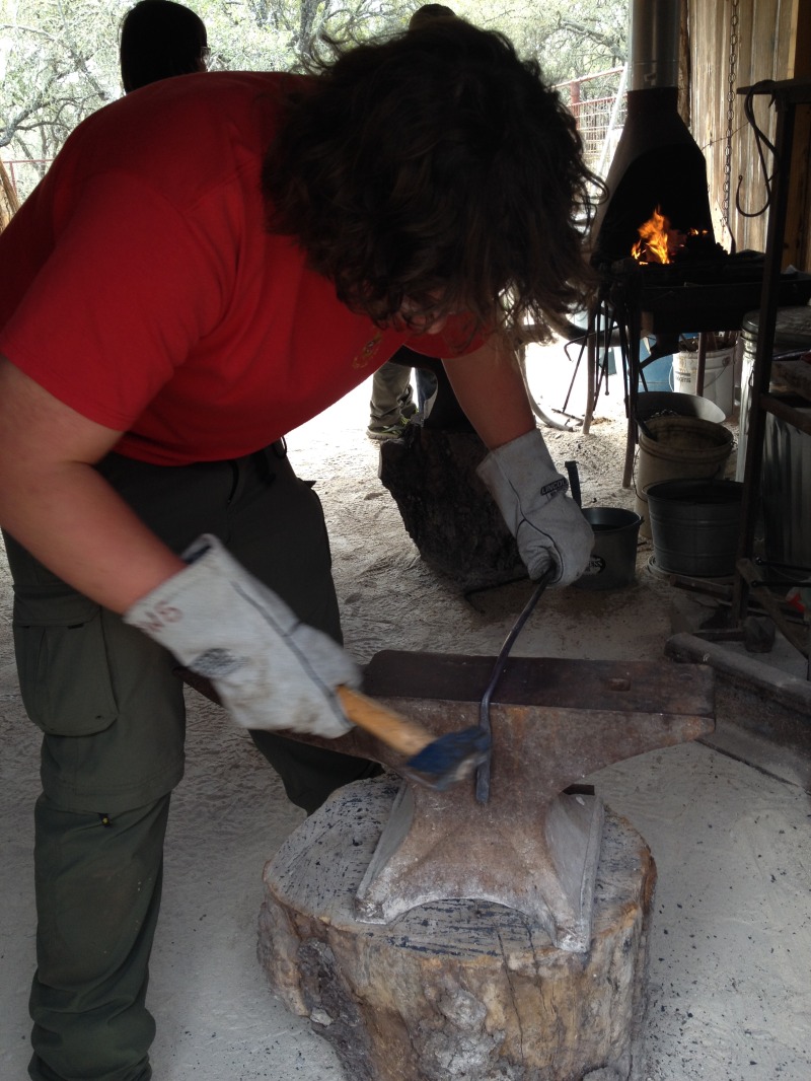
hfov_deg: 40.7
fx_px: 1093
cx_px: 406
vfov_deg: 52.6
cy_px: 540
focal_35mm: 35
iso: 50
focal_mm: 4.28
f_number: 2.4
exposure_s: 1/62
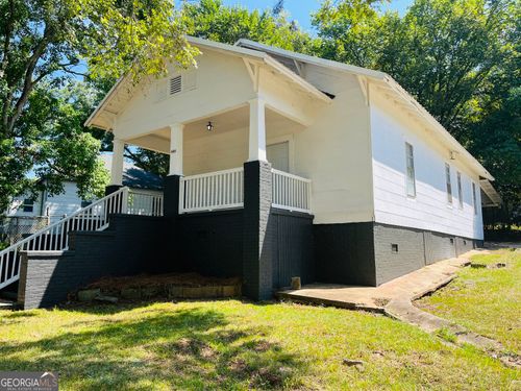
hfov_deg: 67.3
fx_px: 391
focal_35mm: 26
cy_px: 196
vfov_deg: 53.1
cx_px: 260
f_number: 1.6
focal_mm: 5.1
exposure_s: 1/1046
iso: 50
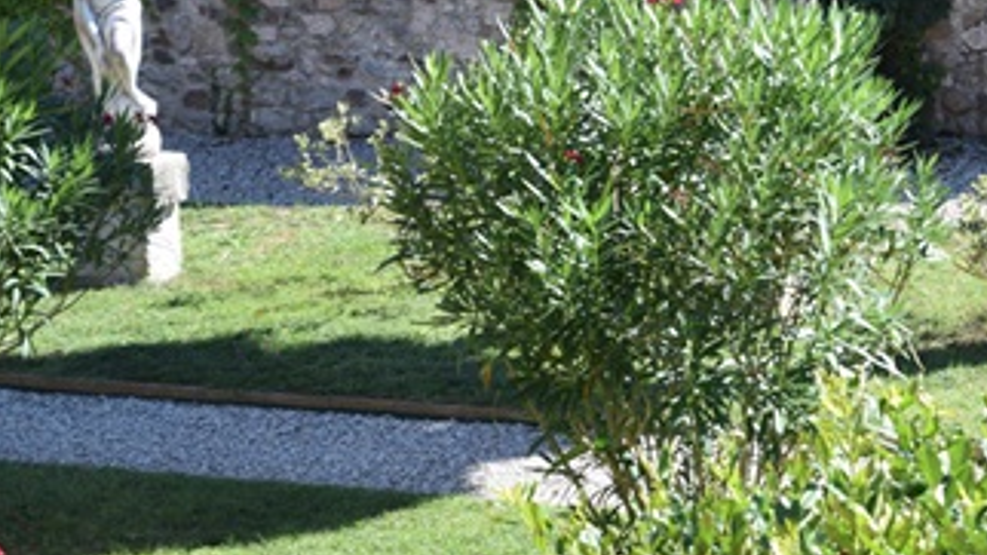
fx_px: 4212
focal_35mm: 161
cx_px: 717
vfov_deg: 7.5
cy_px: 40
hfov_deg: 13.3
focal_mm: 55
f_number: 7.1
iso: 125
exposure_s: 1/125
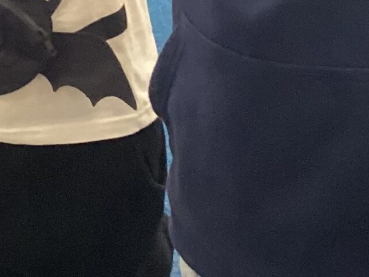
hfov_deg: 15.6
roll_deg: +6.1
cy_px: -199
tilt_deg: -12.6
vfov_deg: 11.3
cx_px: -35
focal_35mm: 123
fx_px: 1311
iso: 250
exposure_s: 1/50
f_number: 2.4
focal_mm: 3.3
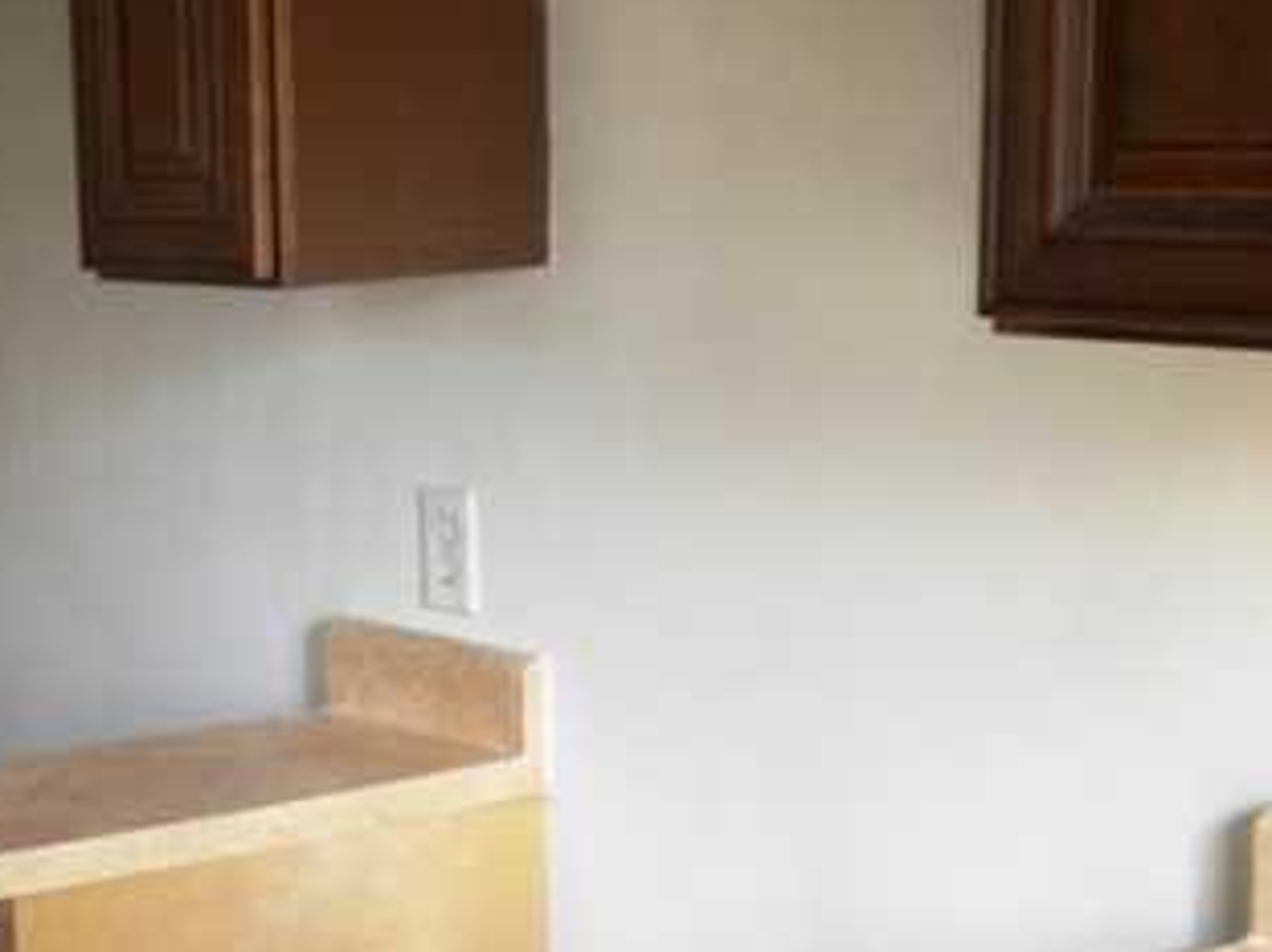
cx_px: 4
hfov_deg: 25.7
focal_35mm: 72
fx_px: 2645
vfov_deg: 20.4
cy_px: 572
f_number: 3.1
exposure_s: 1/60
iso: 253
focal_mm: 6.3
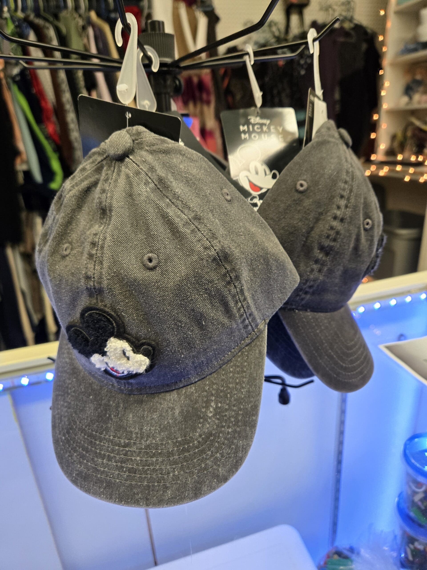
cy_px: 285
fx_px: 378
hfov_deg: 58.9
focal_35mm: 23
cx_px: 214
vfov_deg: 73.9
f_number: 1.8
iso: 320
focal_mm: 5.4
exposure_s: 1/120
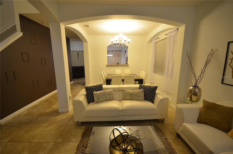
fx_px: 97
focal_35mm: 15
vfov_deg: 77.1
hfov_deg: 100.5
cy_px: 77
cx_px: 116
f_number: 4
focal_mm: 10
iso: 800
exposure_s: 1/50
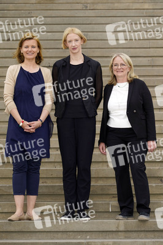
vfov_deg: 17.2
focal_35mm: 119
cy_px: 122
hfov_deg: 11.5
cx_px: 82
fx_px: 810
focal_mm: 119
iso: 100
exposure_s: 1/200
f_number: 5.6
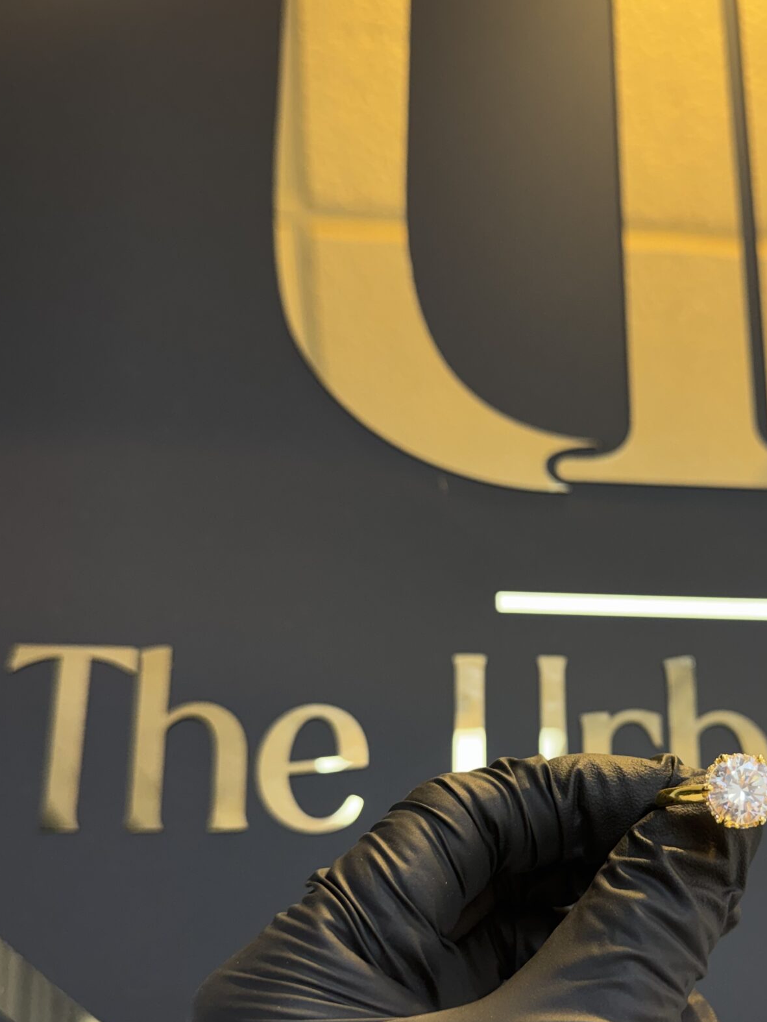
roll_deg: +1.6
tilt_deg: +17.7
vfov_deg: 47.1
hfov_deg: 35.9
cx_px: 582
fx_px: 1152
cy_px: 684
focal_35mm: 39
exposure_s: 1/120
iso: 125
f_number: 1.78
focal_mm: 6.76
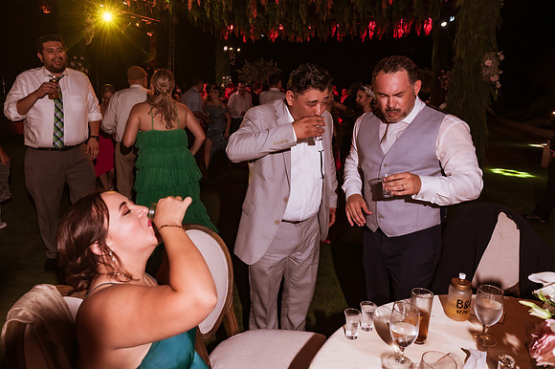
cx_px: 259
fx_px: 418
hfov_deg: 67.1
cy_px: 166
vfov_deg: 47.6
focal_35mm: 27
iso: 2000
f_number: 6.3
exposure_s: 1/60
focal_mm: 24
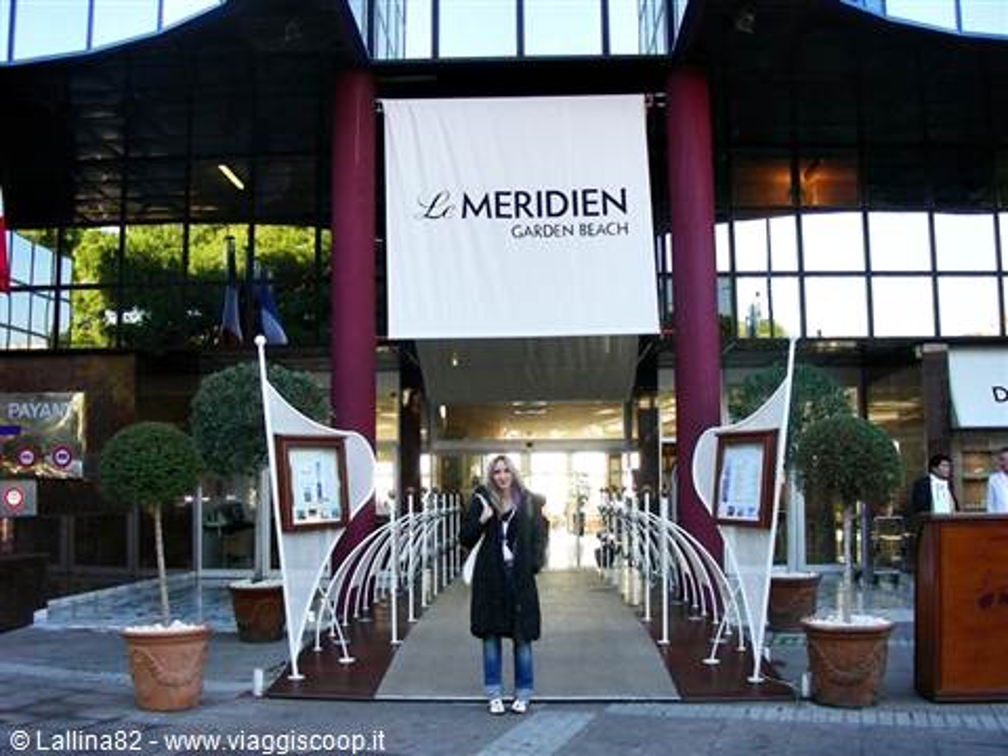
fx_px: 1107
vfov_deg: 37.7
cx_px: 504
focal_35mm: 38
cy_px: 378
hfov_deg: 49.0
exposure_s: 1/95
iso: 50
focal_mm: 6.3
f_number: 4
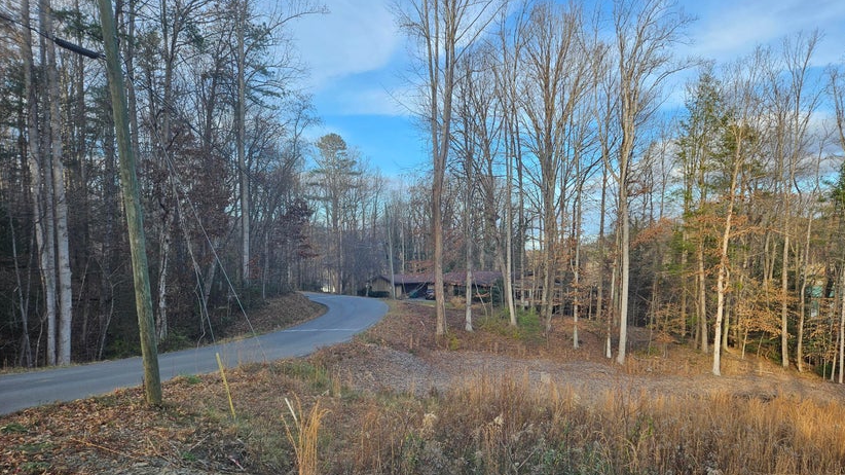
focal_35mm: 26
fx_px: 582
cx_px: 435
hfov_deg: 71.9
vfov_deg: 43.7
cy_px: 317
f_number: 1.8
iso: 25
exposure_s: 1/310
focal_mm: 5.4
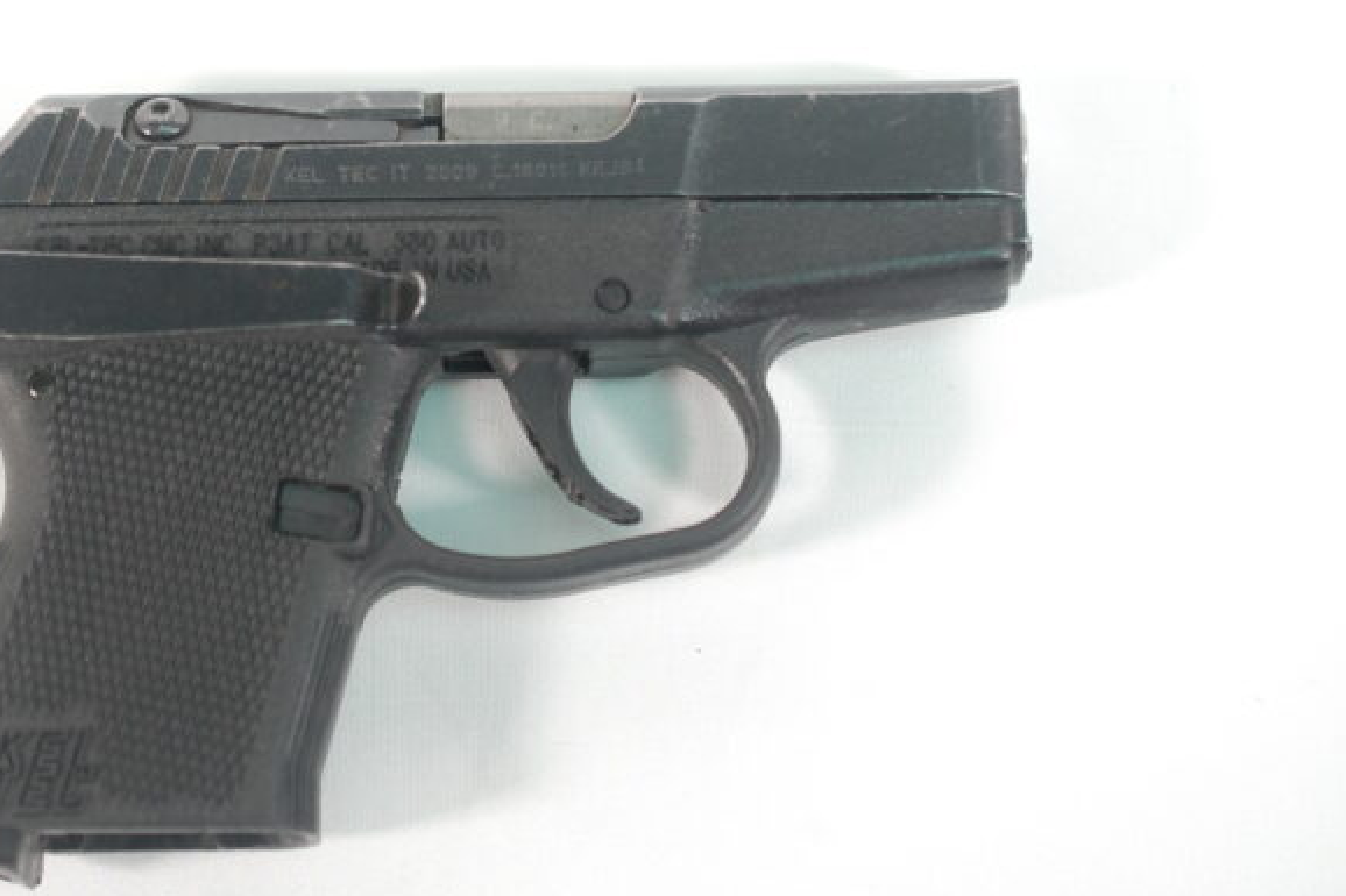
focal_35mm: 83
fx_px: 3102
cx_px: 459
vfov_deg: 16.4
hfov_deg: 24.4
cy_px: 386
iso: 400
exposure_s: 1/60
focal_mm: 40
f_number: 4
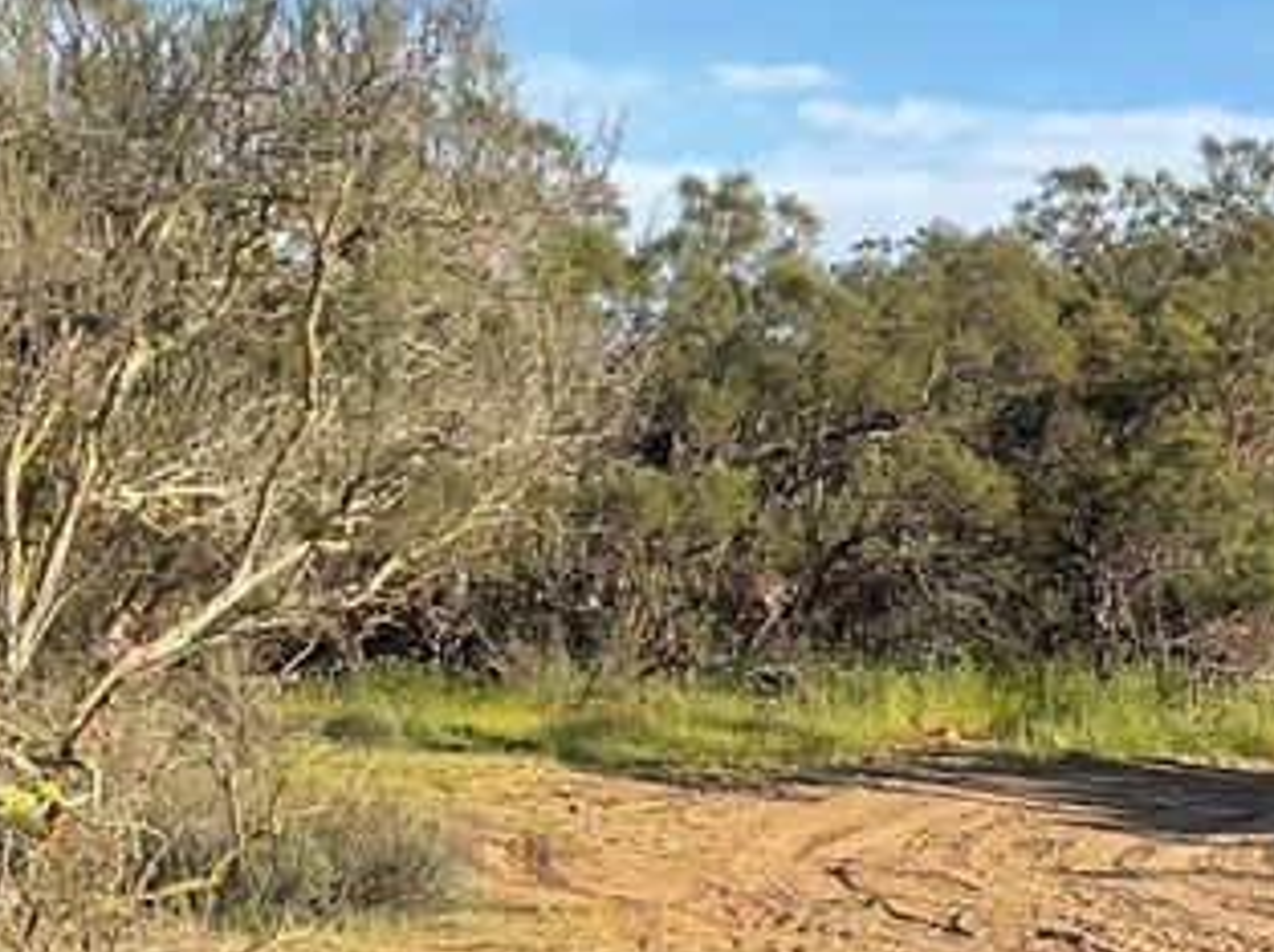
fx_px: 3492
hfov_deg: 18.8
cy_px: 639
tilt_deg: -1.6
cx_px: 1775
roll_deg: +2.0
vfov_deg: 15.5
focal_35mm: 95
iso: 16
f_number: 1.8
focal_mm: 3
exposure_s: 1/1221
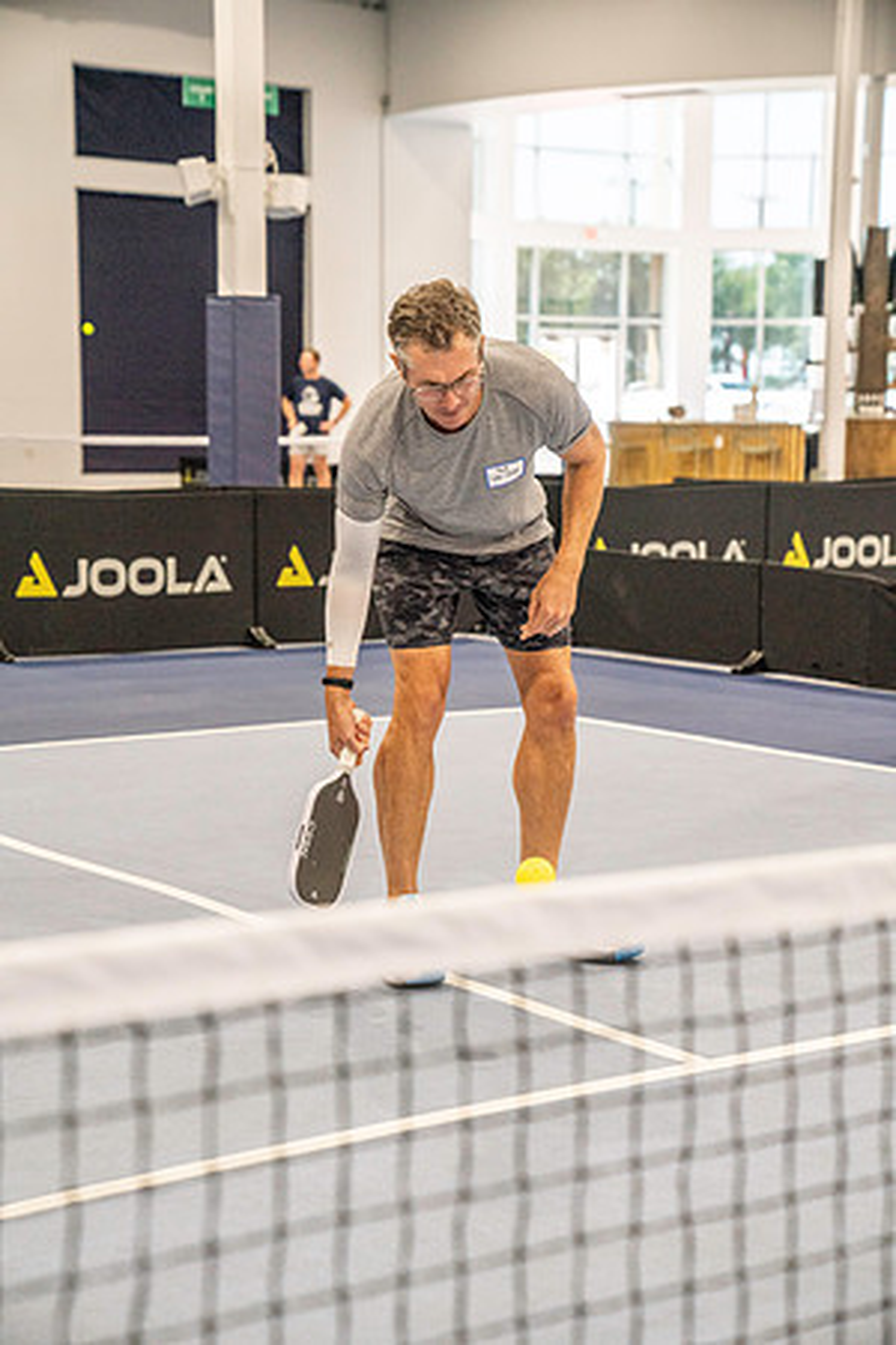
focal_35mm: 70
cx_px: 448
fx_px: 2613
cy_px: 672
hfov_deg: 19.5
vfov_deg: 28.8
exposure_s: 1/640
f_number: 4
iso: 5000
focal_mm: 70
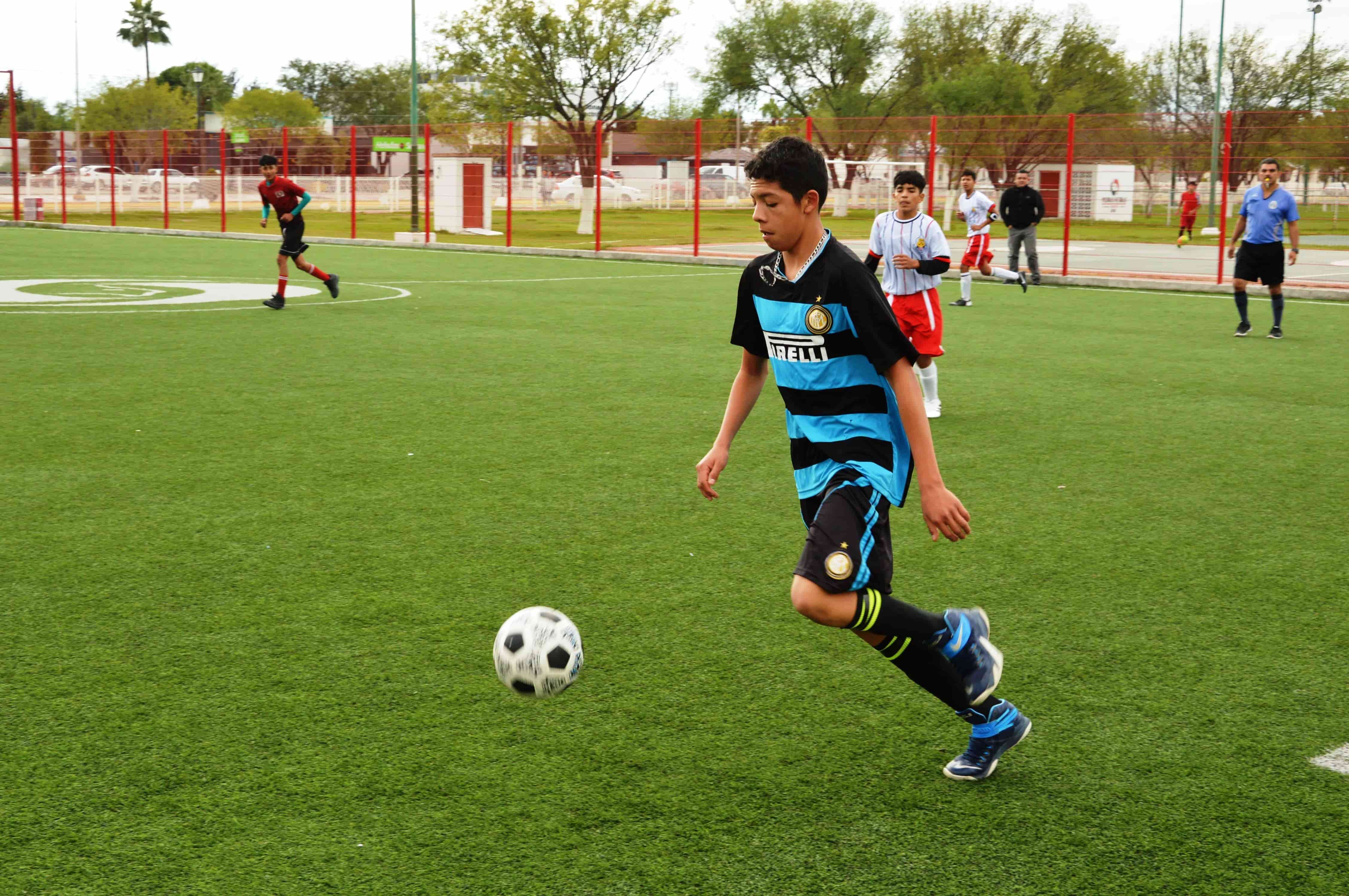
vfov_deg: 26.4
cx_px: 674
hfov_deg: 38.9
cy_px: 448
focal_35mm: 51
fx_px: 1909
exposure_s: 1/400
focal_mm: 34
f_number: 9
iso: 400
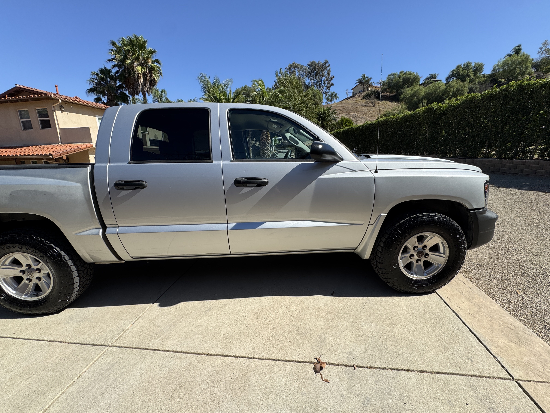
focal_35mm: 14
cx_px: 275
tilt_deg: -13.2
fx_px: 222
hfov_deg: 102.1
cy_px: 206
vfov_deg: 85.7
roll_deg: +1.1
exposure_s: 1/1567
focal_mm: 2.22
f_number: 2.2
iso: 50
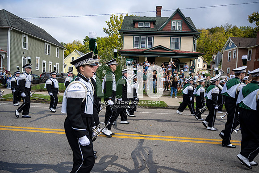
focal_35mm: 24
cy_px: 86
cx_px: 130
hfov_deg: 73.7
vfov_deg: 53.2
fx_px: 173
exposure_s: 1/1600
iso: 125
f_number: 4
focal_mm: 24
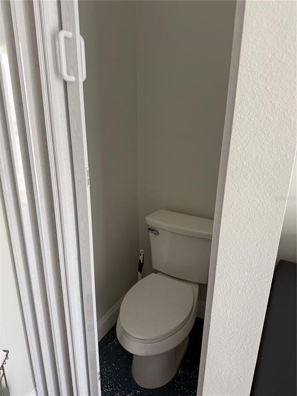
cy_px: 198
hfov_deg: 56.8
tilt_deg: -17.8
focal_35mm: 24
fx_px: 275
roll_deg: +0.2
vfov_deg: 71.6
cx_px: 148
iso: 200
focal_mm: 6.76
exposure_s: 1/108
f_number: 1.78
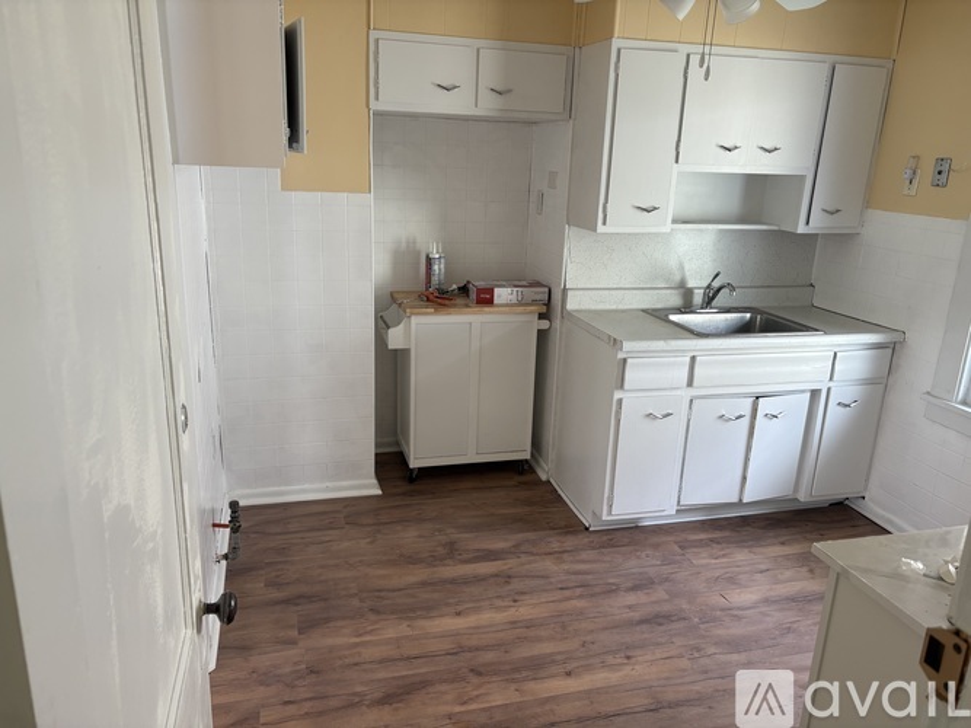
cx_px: 486
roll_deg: -2.8
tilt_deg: -16.6
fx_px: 729
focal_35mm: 26
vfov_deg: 53.0
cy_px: 364
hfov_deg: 67.3
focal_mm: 5.96
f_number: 1.6
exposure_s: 1/122
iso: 100
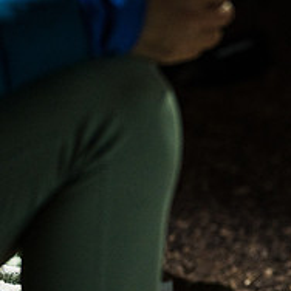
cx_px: 325
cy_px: 246
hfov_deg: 11.5
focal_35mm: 150
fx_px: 1427
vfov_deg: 11.6
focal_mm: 50
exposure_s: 1/100
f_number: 1.4
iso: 640
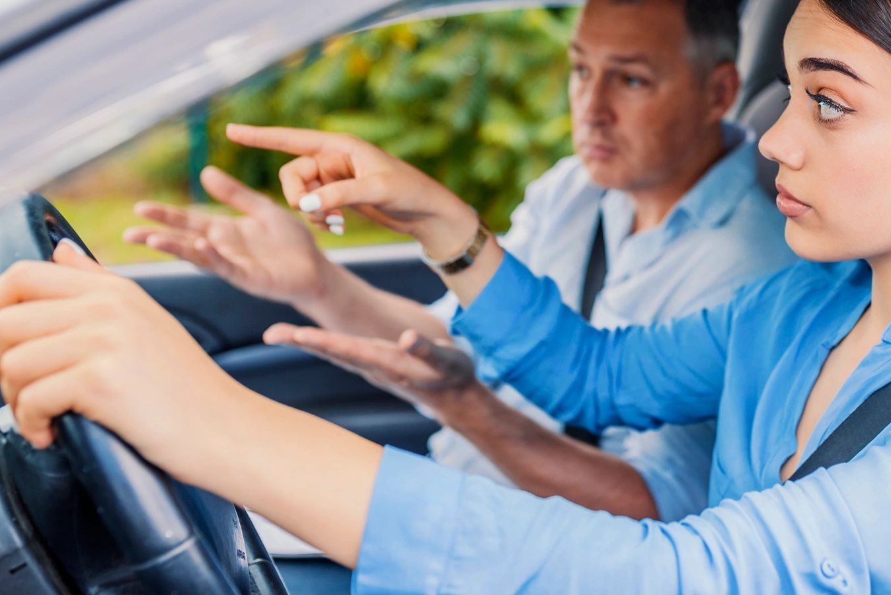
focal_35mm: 55
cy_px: 187
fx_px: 1362
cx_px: 663
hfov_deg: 35.5
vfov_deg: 24.5
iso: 200
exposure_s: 1/400
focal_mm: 35
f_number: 2.8
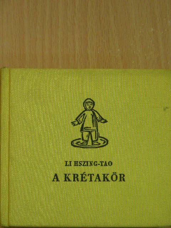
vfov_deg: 15.4
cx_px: 86
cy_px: 114
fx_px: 843
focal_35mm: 128
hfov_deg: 11.6
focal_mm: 21.3
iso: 200
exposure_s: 1/20.3
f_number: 3.5
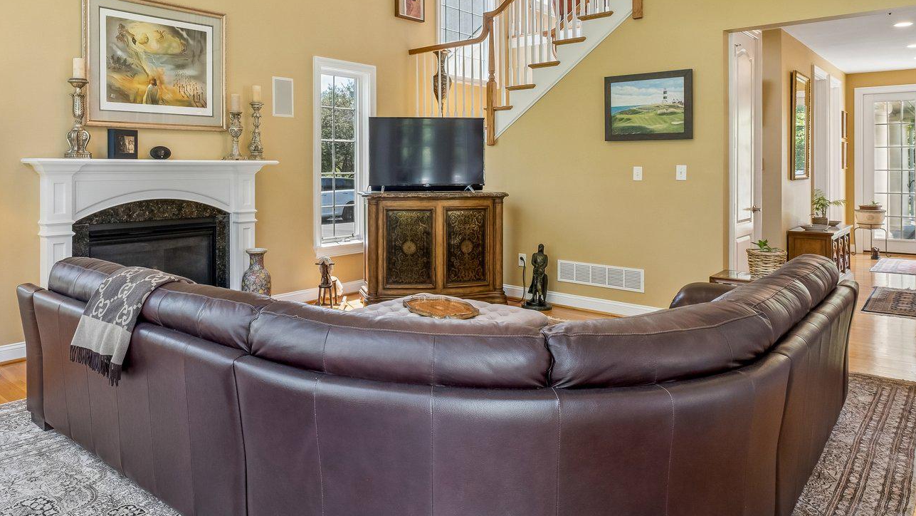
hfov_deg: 73.4
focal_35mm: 25
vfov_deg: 45.1
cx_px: 373
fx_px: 607
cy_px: 159
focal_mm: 10
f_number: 8
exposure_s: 1/8
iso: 250
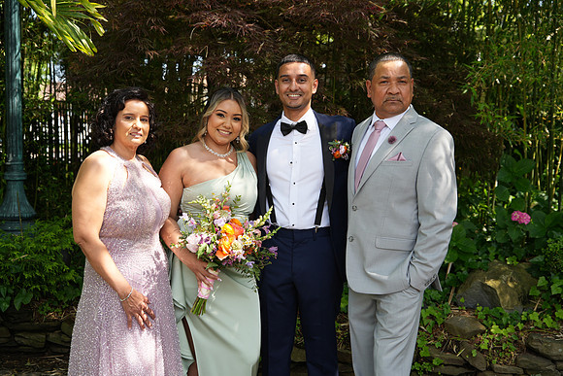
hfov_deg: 39.6
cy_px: 188
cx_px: 282
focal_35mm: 50
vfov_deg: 27.0
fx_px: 782
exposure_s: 1/250
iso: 125
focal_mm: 50
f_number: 4
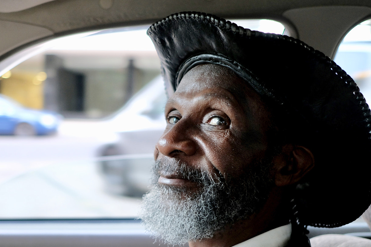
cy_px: 154
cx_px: 136
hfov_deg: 42.4
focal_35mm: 46
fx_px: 474
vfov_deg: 29.1
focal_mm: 23
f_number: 2
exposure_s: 1/60
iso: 800
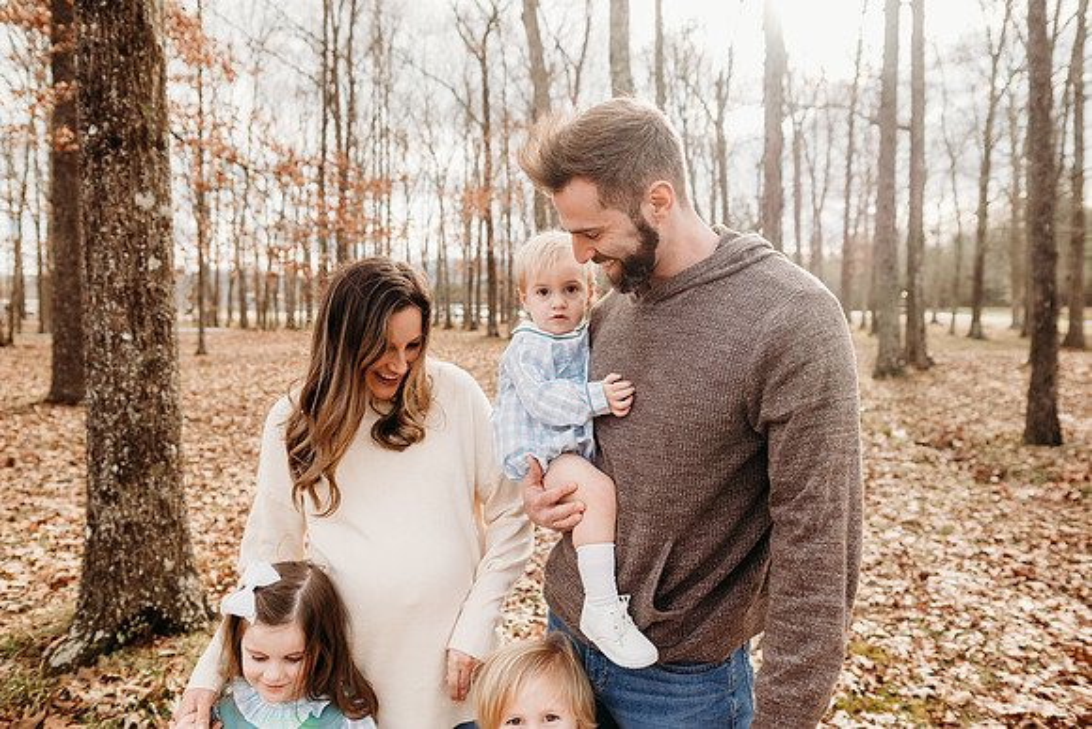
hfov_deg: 73.7
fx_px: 728
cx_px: 546
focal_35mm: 24
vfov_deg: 53.2
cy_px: 364
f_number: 3.2
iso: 100
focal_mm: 24
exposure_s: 1/250
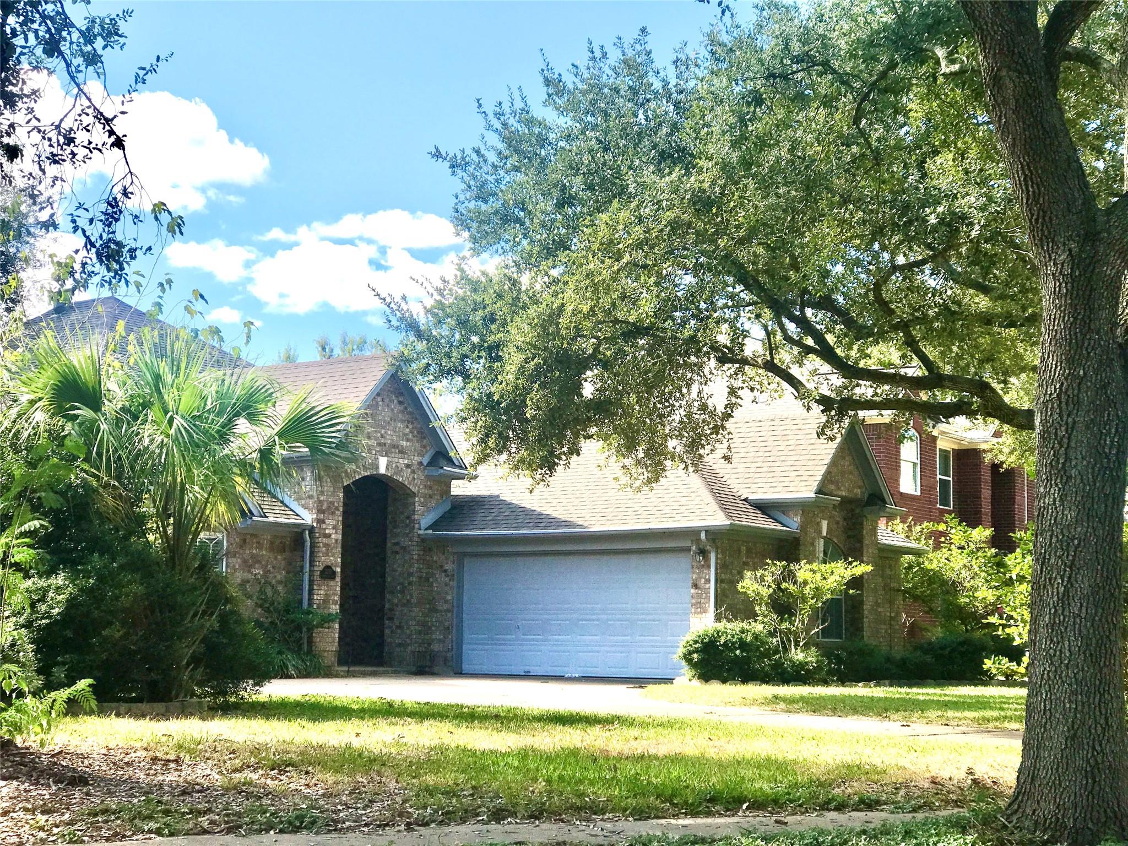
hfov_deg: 33.8
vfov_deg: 25.7
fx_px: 1857
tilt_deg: +5.9
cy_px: 423
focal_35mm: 57
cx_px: 564
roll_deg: -0.6
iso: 20
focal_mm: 6.6
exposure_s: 1/458
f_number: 2.8
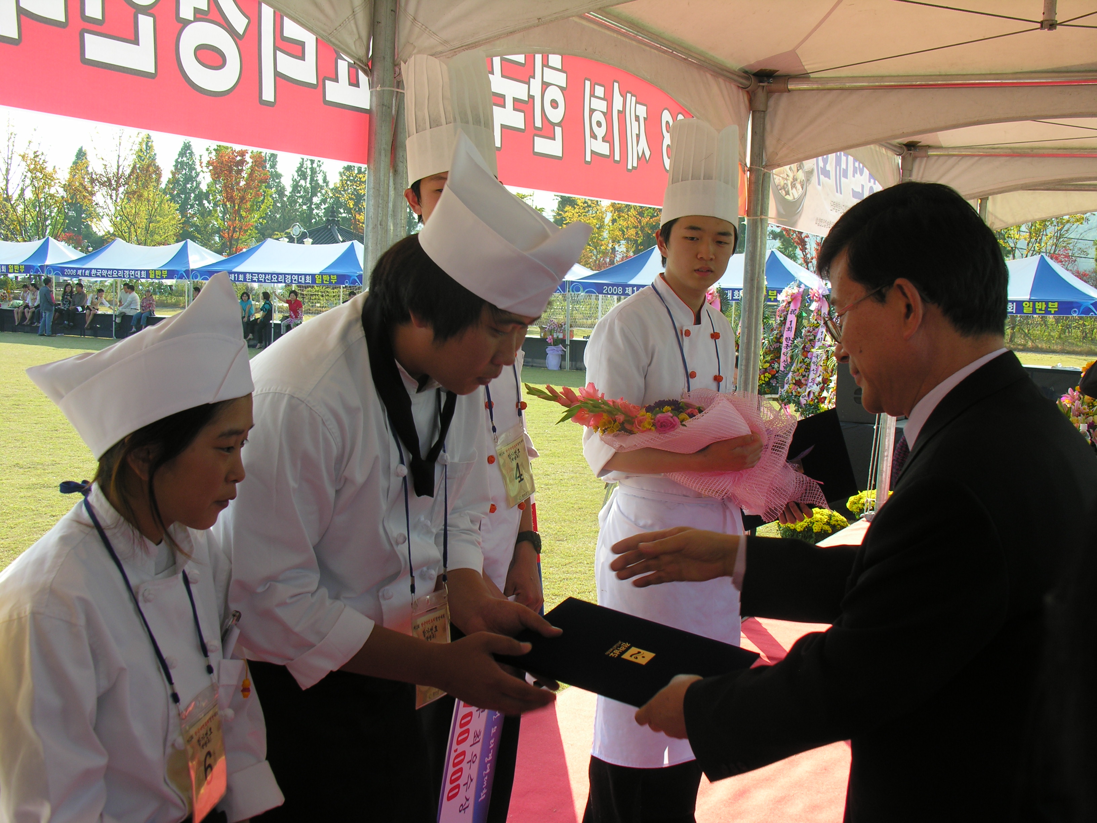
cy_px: 412
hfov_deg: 43.9
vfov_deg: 33.6
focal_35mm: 43
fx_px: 1363
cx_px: 548
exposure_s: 1/102
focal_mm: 11
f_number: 4.6
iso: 50
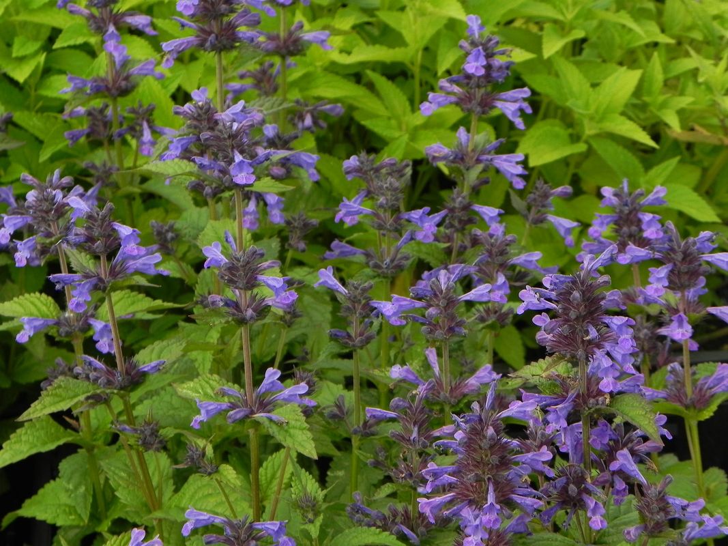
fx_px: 3407
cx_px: 364
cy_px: 273
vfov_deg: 9.2
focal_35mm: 162
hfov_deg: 12.2
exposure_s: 1/160
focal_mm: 28.8
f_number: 5
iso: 160
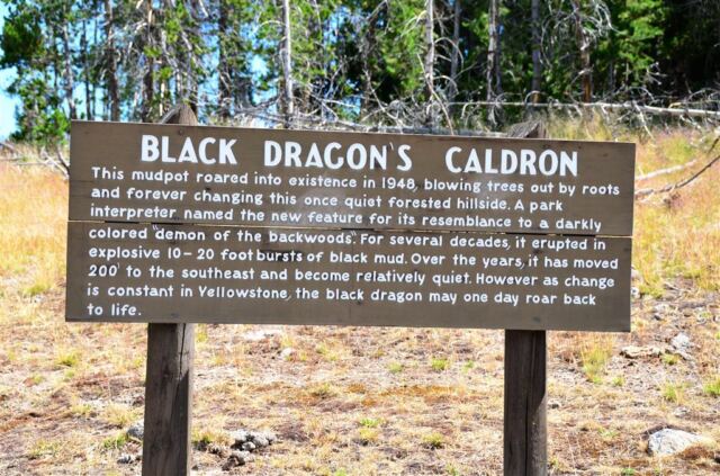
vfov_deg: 17.4
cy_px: 238
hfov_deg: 26.1
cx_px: 360
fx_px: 1556
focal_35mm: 78
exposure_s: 1/250
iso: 200
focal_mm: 52
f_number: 8
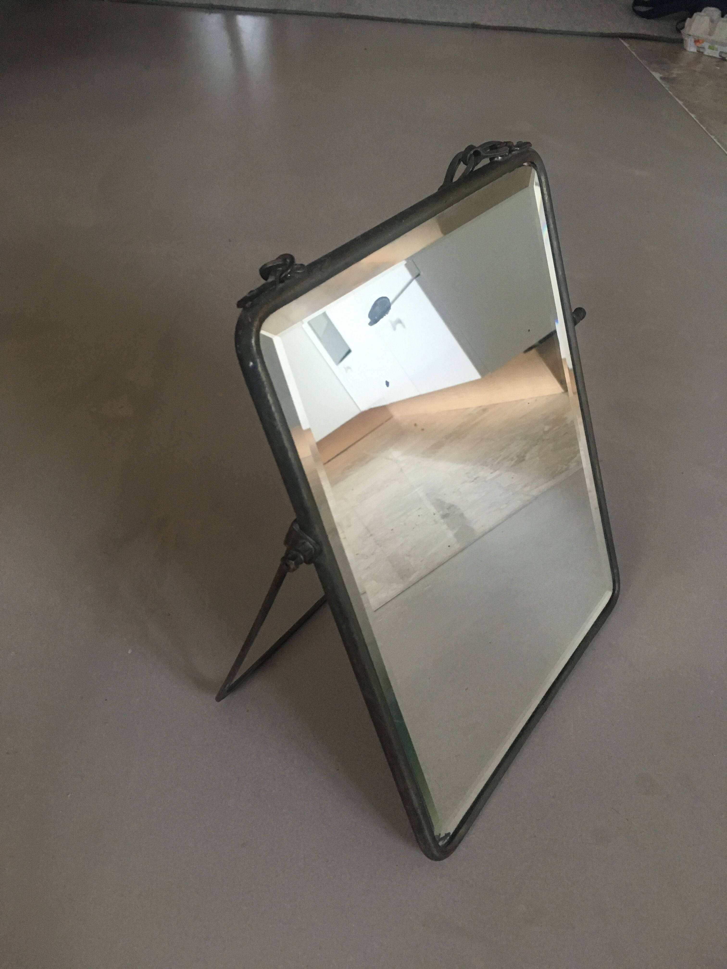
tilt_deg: -41.9
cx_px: 364
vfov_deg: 61.7
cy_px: 484
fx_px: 812
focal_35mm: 29
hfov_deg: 48.2
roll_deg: -4.6
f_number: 2.2
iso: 160
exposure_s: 1/33
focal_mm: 4.15
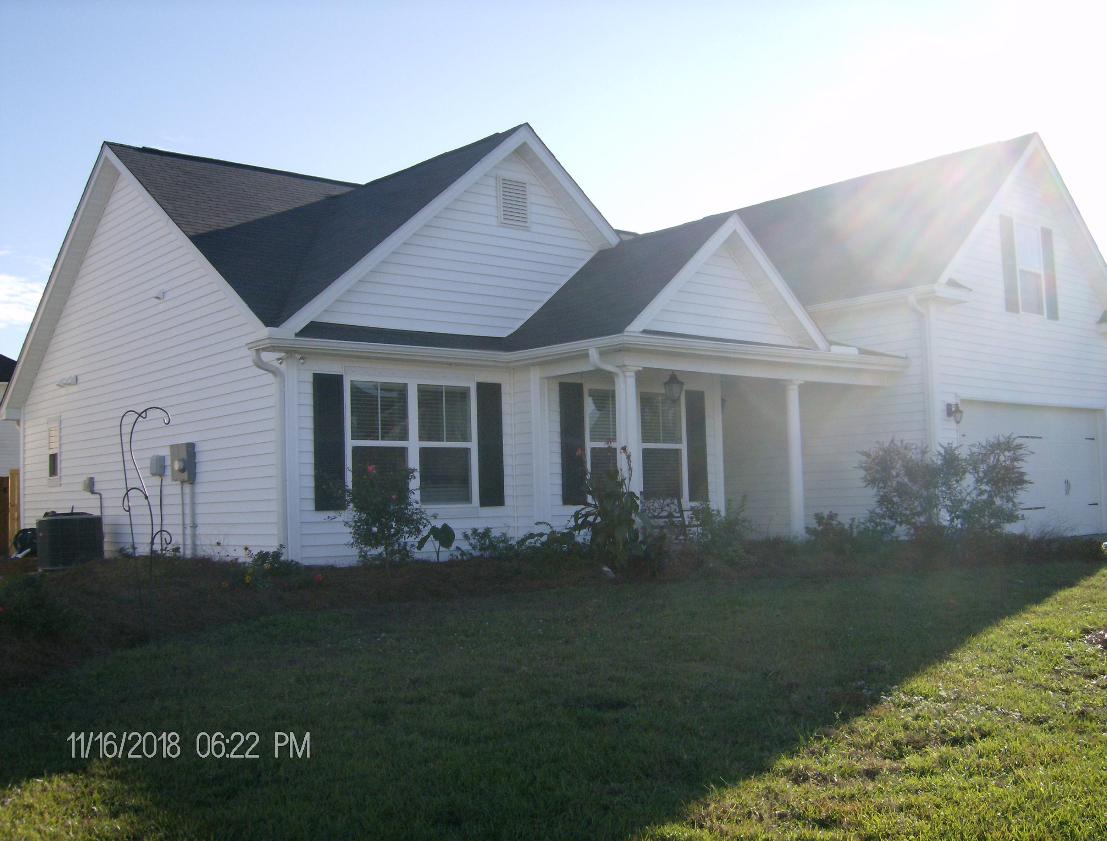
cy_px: 420
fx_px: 1157
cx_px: 554
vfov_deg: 40.0
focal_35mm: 36
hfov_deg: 51.1
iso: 100
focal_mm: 6
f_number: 4.7
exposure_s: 1/429
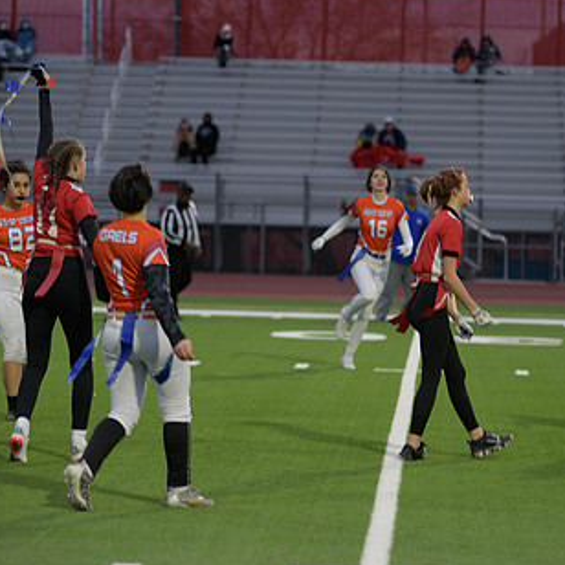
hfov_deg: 9.0
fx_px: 3601
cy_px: 252
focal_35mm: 195
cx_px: 332
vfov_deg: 9.0
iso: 360
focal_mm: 122
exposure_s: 1/200
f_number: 2.8
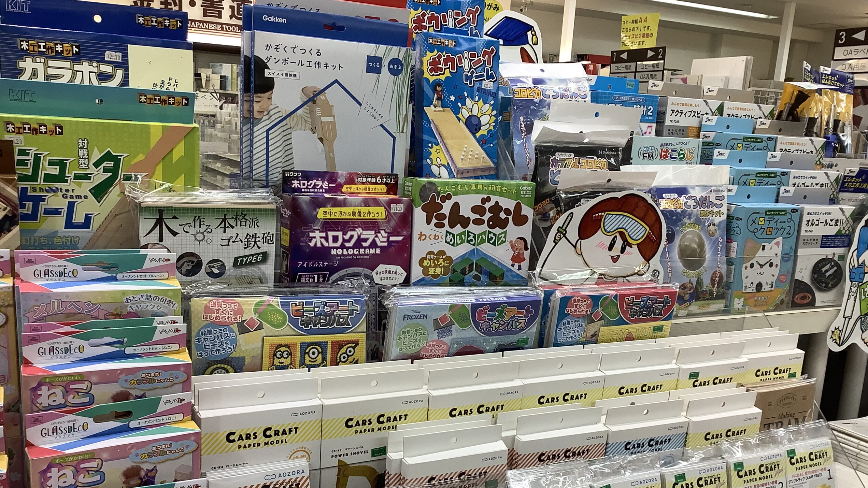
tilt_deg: -13.0
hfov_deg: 58.0
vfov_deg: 34.4
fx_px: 782
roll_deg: -4.2
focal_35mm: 34
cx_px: 435
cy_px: 308
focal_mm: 3.3
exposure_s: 1/100
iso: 64
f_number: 2.4
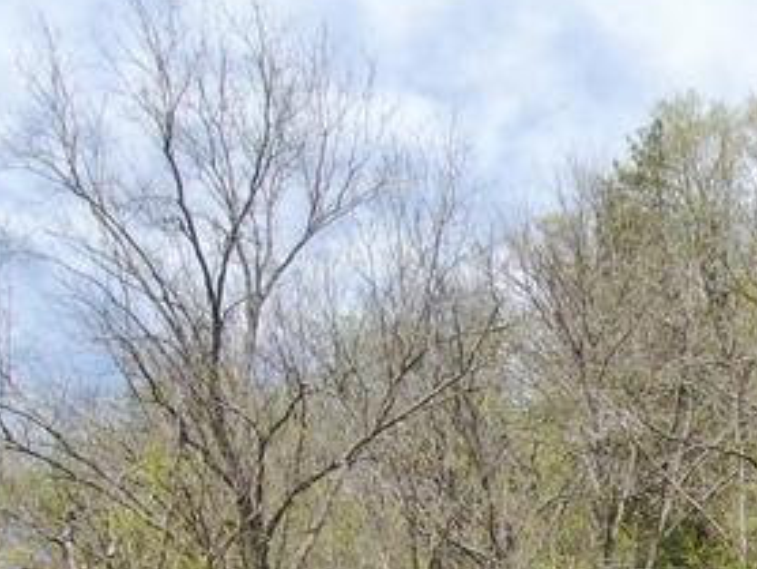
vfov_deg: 11.6
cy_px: 1138
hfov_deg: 15.6
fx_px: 2517
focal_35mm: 115
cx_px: 1185
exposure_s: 1/800
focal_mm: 4.48
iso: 100
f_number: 2.8
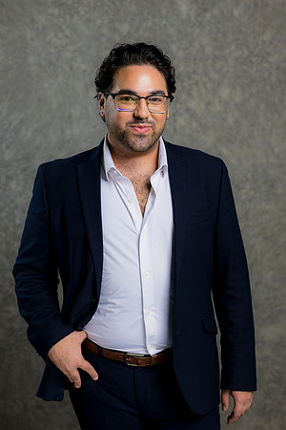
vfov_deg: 23.9
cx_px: 143
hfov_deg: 16.1
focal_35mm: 85
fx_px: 1013
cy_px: 215
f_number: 5
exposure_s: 1/200
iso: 125
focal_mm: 85
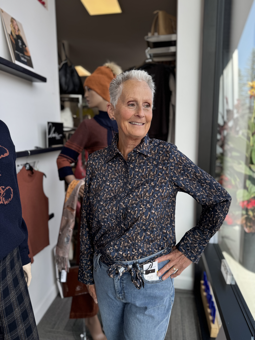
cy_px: 170
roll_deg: +0.4
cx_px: 128
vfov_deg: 71.6
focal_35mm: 24
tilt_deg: -10.3
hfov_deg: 56.8
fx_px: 236
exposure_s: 1/627
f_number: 1.78
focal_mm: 6.76
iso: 80
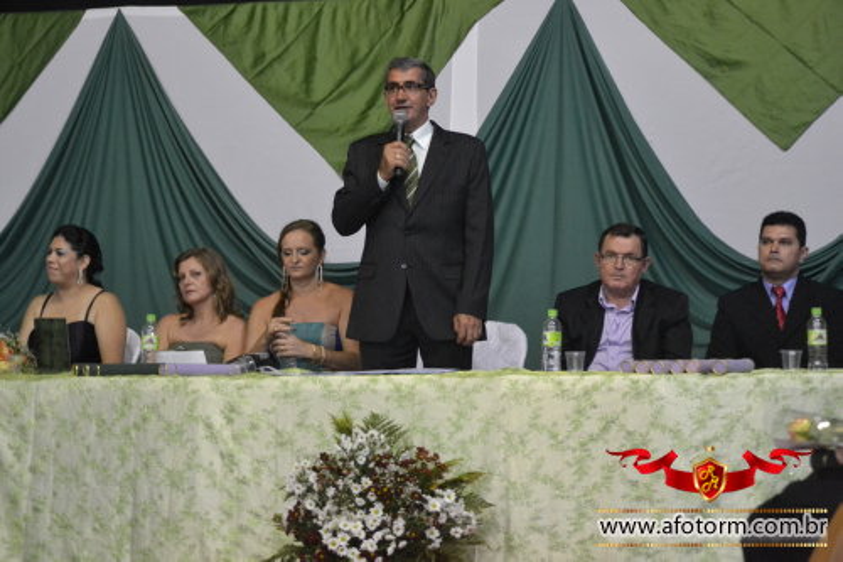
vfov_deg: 17.5
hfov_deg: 26.0
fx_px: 1826
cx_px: 422
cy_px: 281
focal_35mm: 78
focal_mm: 52
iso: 3200
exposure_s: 1/25
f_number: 5
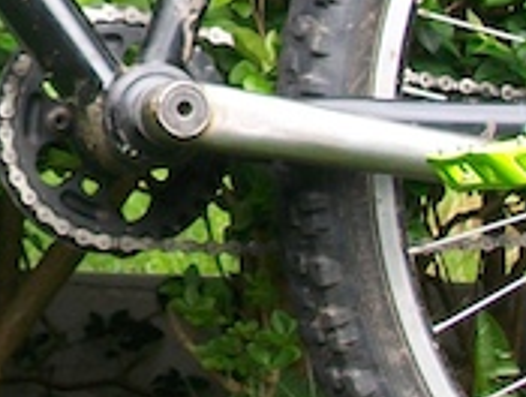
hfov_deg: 10.7
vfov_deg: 8.1
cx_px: -144
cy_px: -195
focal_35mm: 181
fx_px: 2756
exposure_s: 1/92.7
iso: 80
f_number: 2.9
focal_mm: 5.7
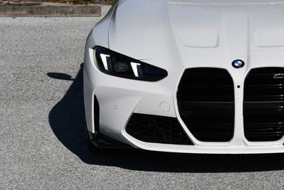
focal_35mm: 125
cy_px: 58
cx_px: 238
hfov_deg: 16.2
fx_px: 987
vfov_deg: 11.0
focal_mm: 36
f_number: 10
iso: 100
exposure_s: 1/400
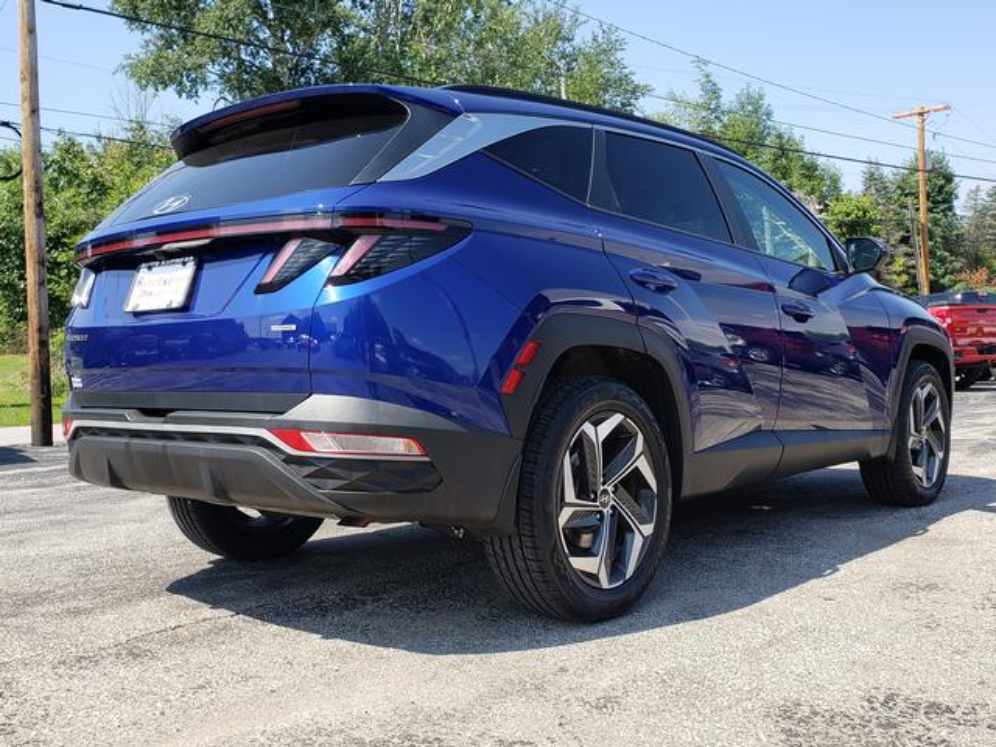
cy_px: 374
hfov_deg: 67.3
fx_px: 748
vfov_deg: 53.1
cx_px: 498
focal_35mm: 26
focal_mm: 4.3
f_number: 2.4
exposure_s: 1/682
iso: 50
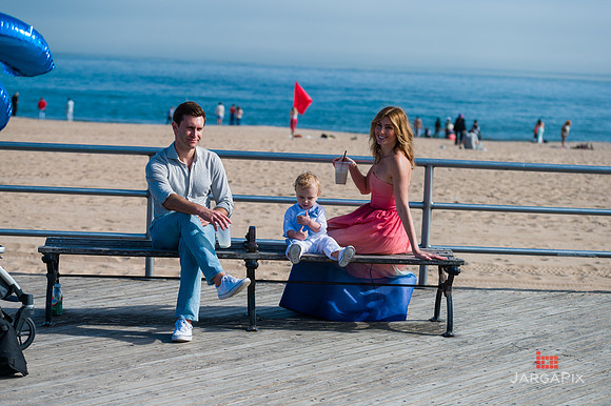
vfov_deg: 15.9
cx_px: 306
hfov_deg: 23.7
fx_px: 1459
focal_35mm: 86
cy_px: 203
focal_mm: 86
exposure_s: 1/4000
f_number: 4
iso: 200
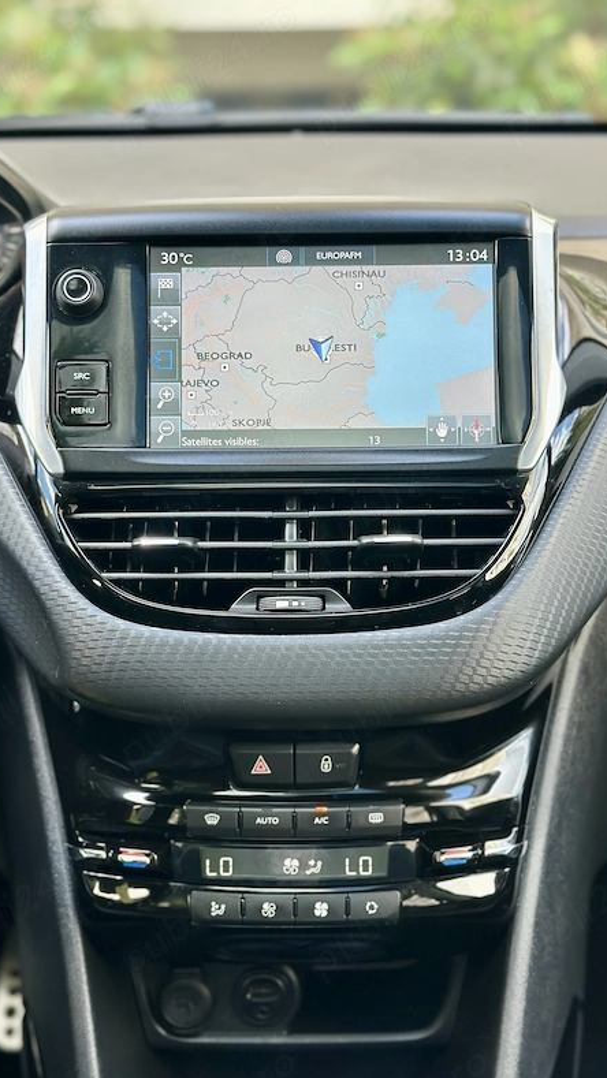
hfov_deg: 22.6
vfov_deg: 39.2
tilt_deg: -18.0
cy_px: 536
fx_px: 1516
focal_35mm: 53
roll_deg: -1.1
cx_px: 304
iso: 64
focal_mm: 6.86
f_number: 1.78
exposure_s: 1/124
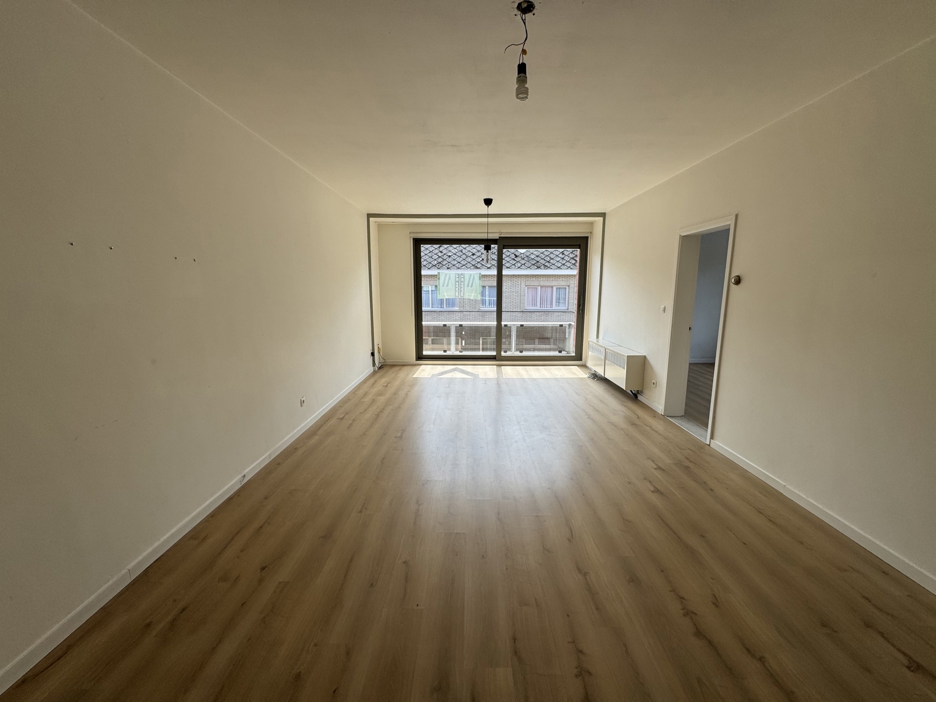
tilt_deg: -9.2
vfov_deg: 85.7
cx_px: 468
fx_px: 379
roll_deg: +1.0
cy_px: 351
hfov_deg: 102.1
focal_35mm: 14
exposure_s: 1/403
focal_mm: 2.22
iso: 40
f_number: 2.2
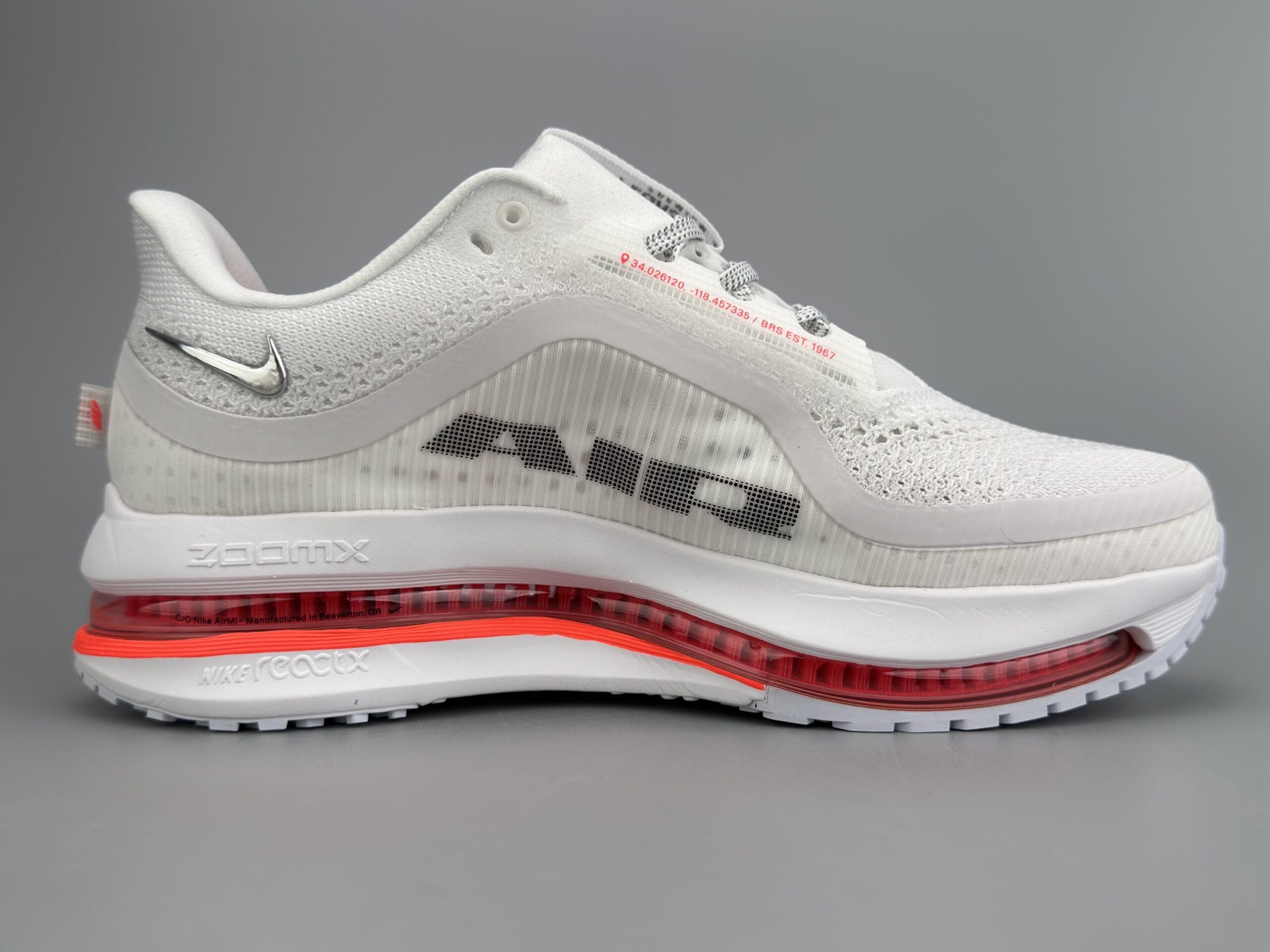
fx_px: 1284
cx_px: 635
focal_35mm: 35
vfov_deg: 40.7
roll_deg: +0.6
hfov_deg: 52.6
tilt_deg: -1.9
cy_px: 476
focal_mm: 6.76
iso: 100
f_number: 1.78
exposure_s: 1/988
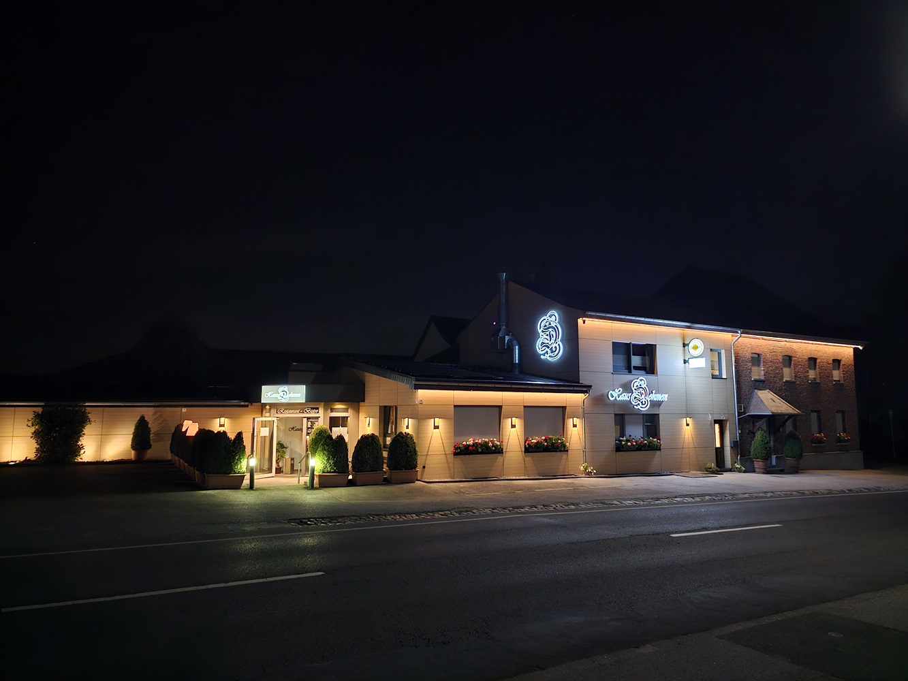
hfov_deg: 73.9
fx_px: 603
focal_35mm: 23
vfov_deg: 58.9
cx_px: 454
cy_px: 340
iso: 1250
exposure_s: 1/17
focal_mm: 6.3
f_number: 1.7
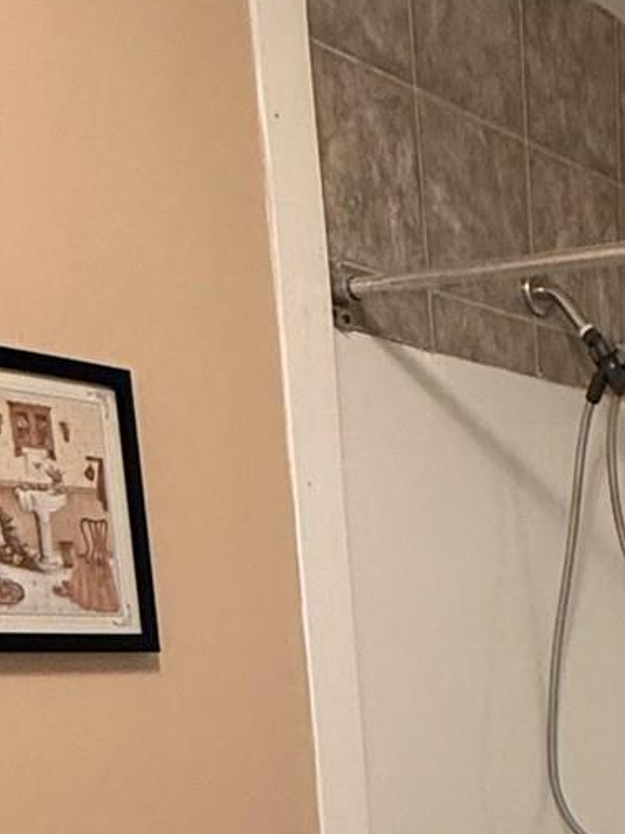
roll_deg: +1.6
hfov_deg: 20.4
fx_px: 1541
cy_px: 1067
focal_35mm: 64
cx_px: 876
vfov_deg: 26.1
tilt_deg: -15.2
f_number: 2.2
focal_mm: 2.22
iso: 400
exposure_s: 1/94
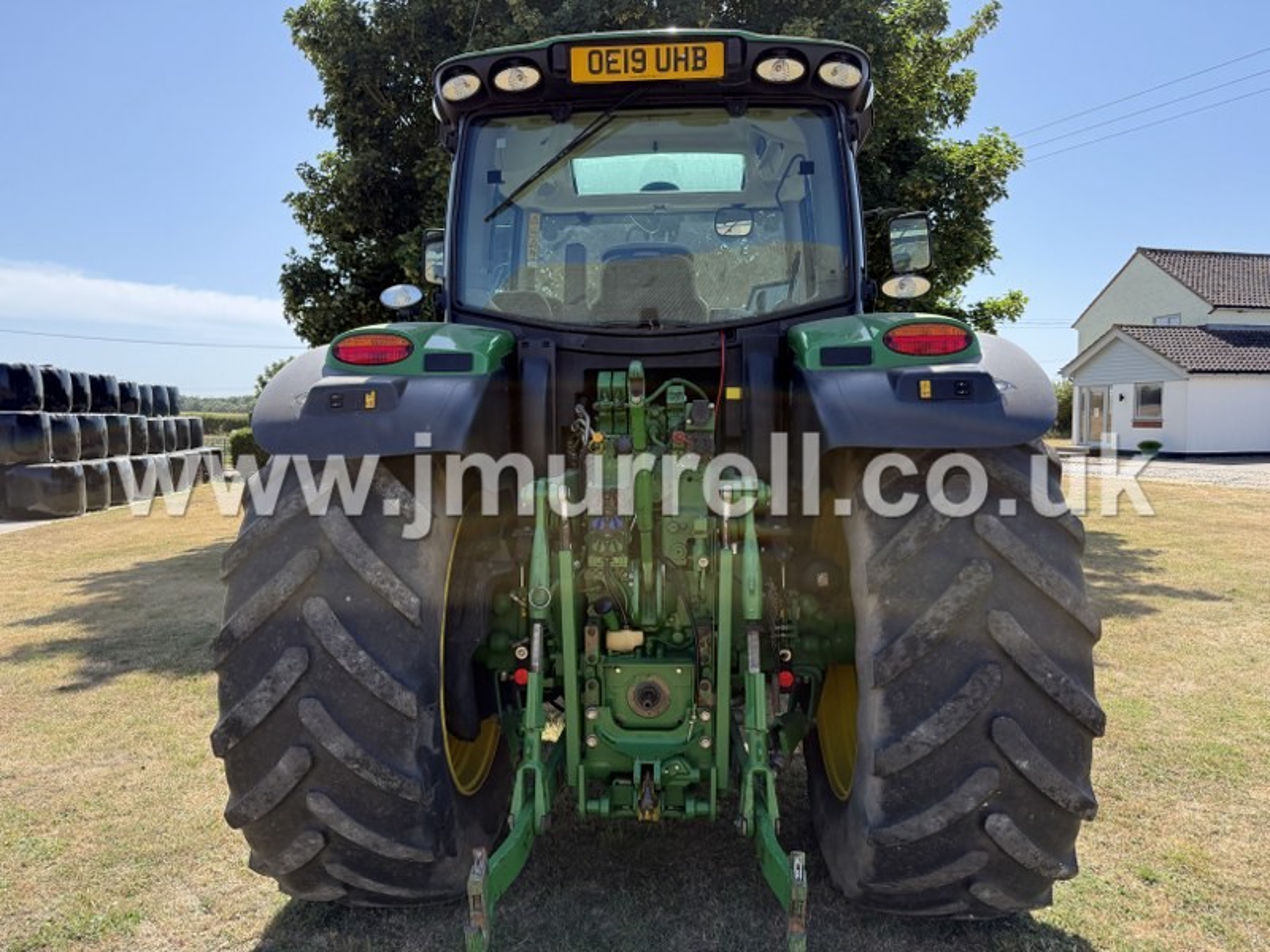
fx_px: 881
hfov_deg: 71.6
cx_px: 635
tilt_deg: -3.5
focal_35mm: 24
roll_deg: -0.5
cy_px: 476
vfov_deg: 56.8
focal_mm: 6.76
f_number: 1.78
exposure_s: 1/2110
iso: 100
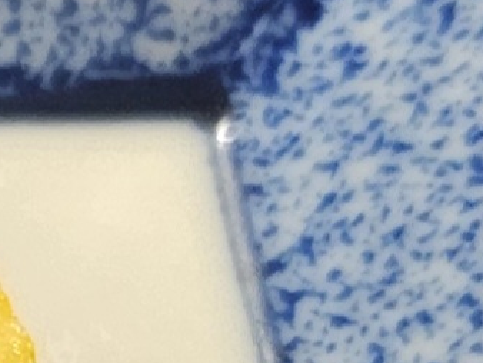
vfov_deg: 8.2
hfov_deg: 8.8
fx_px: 2388
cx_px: -1103
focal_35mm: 171
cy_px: 748
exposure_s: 1/101
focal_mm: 5.4
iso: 160
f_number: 1.8
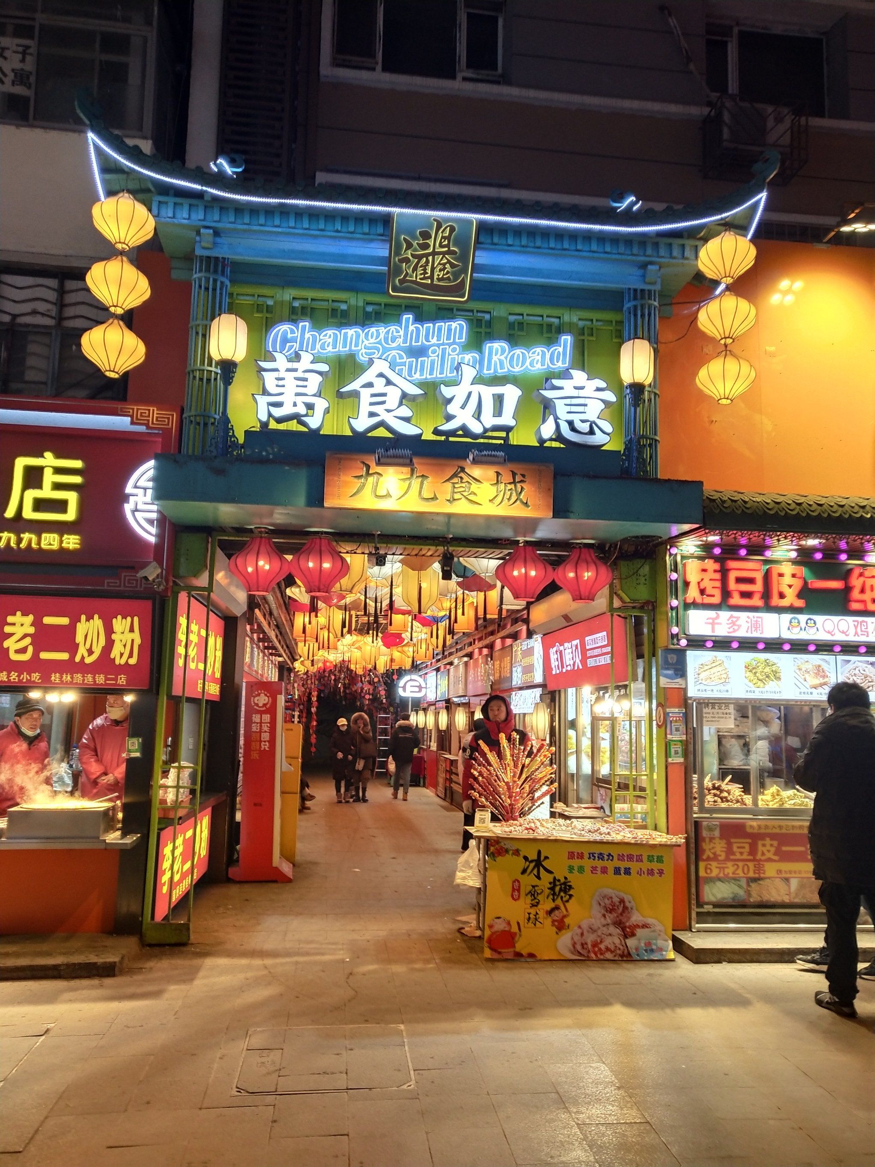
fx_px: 1011
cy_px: 584
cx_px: 438
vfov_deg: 60.0
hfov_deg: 46.8
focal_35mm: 30
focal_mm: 3.95
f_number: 1.8
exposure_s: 1/100
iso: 114
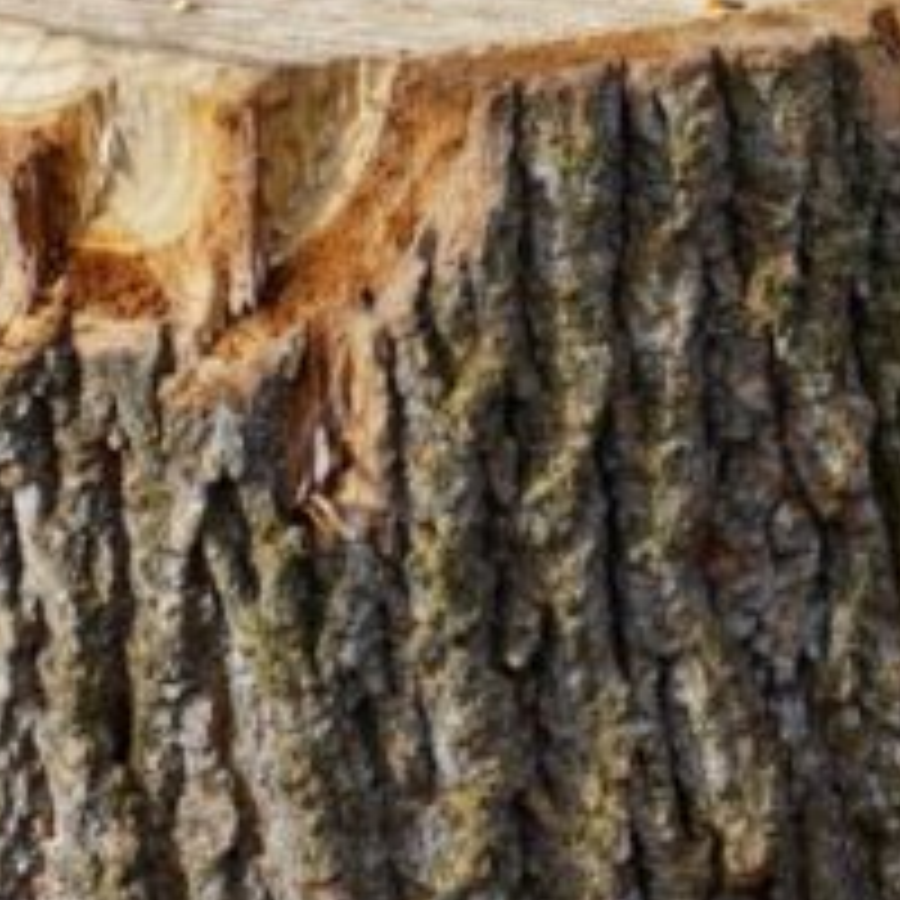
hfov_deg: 5.3
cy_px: -250
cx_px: 864
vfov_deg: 5.3
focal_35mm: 327
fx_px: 9619
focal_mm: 50
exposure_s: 1/100
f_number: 7.1
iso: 100
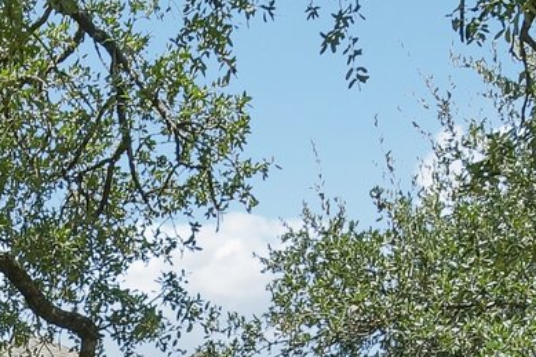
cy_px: 559
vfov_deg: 15.7
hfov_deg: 23.9
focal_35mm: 79
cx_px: -70
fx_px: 1176
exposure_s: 1/400
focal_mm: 10
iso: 400
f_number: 8
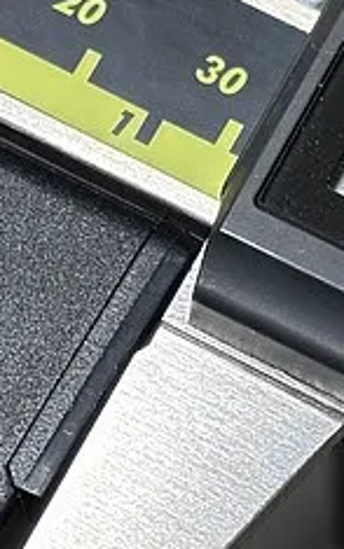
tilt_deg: -71.9
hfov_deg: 7.2
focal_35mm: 183
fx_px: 2743
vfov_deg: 11.4
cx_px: 192
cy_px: 335
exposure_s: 1/60
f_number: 1.6
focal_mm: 5.96
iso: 32
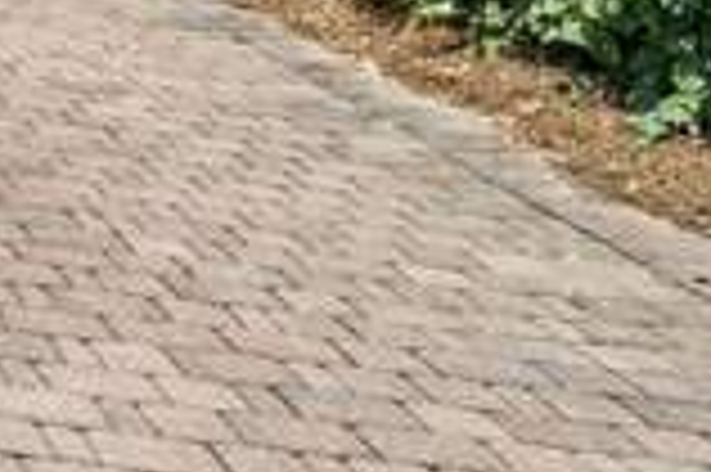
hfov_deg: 15.7
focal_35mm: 76
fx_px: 1499
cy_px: -339
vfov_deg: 15.7
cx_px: -940
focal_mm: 10
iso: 100
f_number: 7.1
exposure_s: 1/160
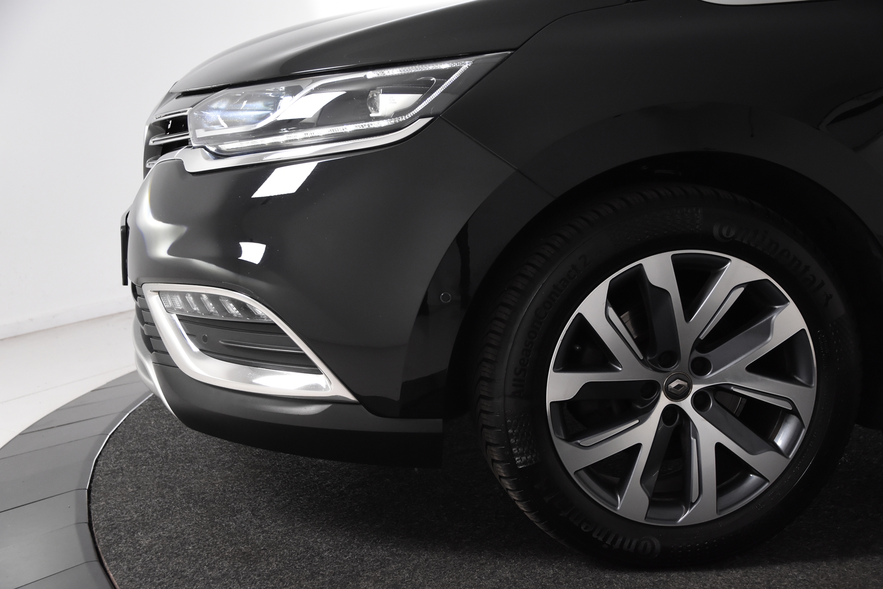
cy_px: 294
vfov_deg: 26.5
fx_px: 1251
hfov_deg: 38.9
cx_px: 442
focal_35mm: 51
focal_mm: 34
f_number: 5
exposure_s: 1/100
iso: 1600
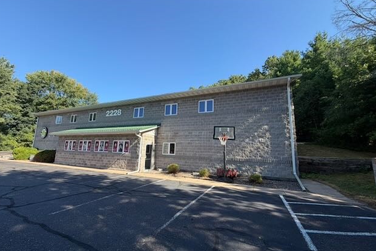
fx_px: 157
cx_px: 185
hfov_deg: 100.4
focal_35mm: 15
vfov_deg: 77.3
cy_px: 127
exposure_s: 1/502
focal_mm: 2.22
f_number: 2.2
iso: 40
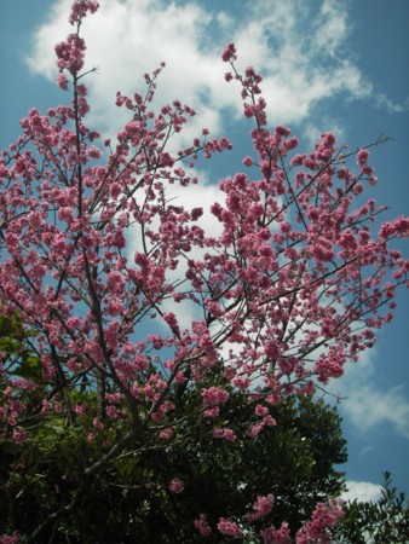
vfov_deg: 49.0
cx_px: 204
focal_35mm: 38
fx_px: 598
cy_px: 272
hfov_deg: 37.8
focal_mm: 6.3
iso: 50
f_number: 3.3
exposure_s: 1/800
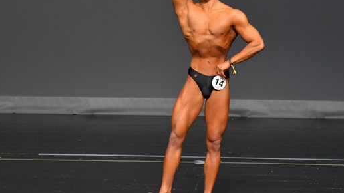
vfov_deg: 2.7
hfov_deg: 4.8
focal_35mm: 449
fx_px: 4097
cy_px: 69
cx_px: 217
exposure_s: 1/400
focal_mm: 190
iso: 2500
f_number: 5.6
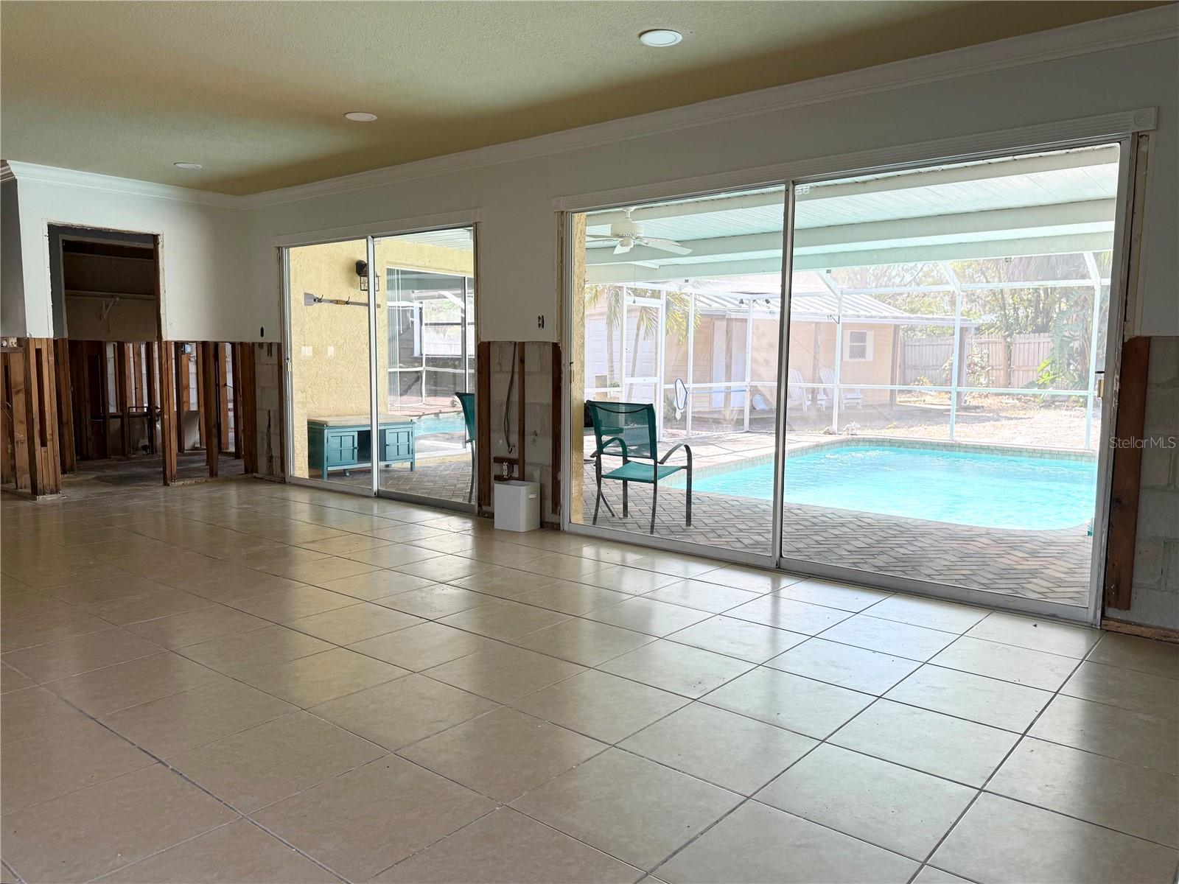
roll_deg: +0.8
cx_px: 590
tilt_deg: -6.4
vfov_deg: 56.8
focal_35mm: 24
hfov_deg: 71.6
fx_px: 817
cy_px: 442
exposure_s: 1/251
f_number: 1.78
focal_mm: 6.76
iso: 100
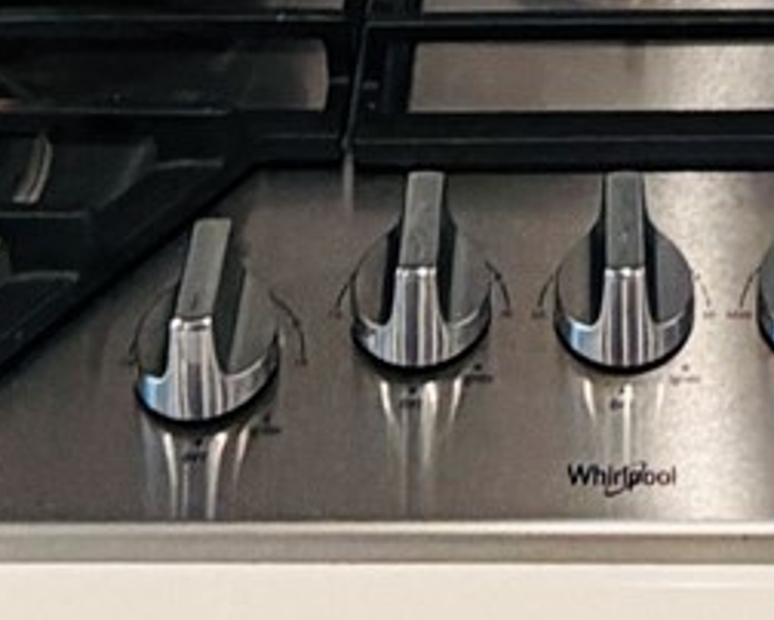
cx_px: 670
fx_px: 2545
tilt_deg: -2.6
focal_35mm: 111
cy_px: -1605
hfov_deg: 17.1
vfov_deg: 8.9
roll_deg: -0.2
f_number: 2.2
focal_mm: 2.22
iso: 160
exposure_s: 1/60
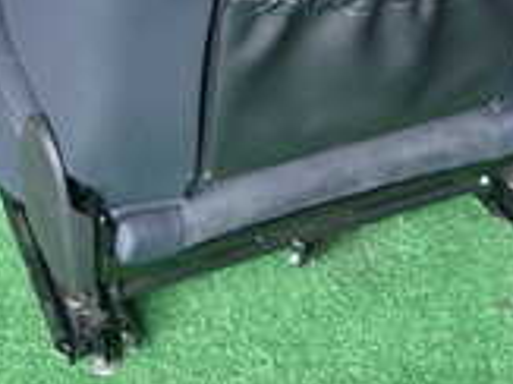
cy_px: -283
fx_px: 1362
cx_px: 315
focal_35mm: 92
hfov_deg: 21.3
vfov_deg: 14.3
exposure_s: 1/100
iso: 100
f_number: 2
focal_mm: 4.5
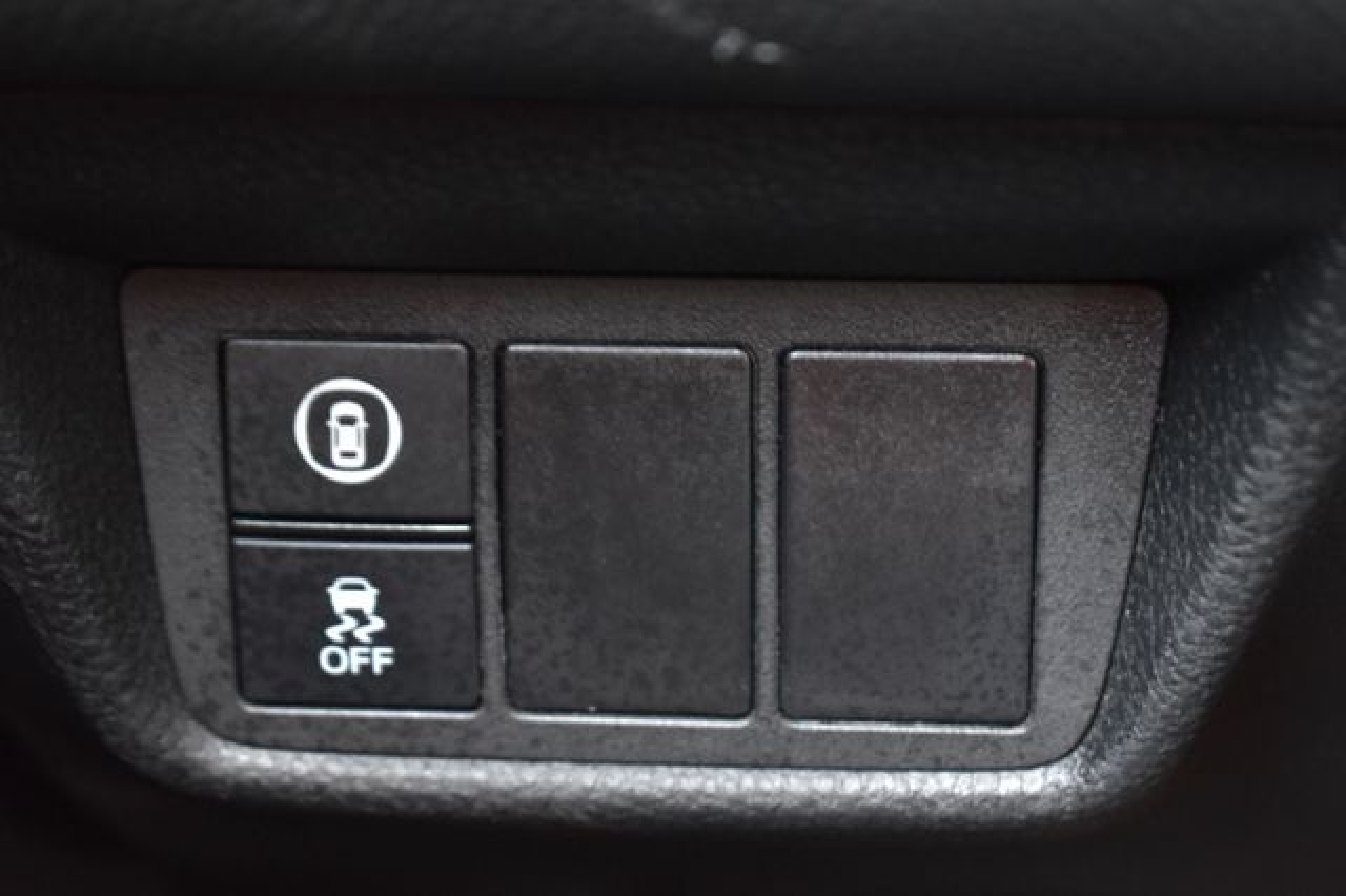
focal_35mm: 82
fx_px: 3083
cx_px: 673
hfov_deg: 24.6
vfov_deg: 16.5
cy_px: 448
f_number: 5.6
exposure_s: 1/6
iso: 1600
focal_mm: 55
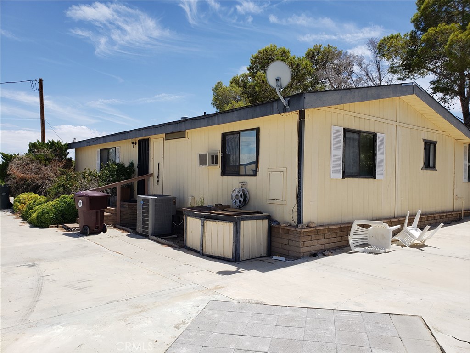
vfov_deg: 53.1
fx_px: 353
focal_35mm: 26
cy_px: 176
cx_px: 235
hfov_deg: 67.3
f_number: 2.4
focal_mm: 4.3
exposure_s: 1/1680
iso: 50
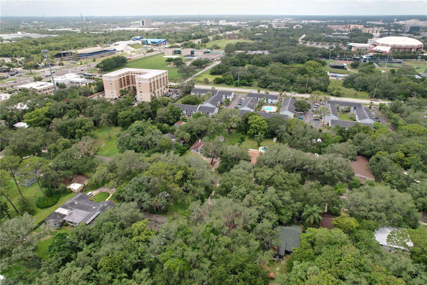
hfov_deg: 78.6
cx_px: 214
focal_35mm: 22
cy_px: 142
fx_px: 261
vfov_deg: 57.2
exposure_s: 1/100
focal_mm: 8.38
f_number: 2.8
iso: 100
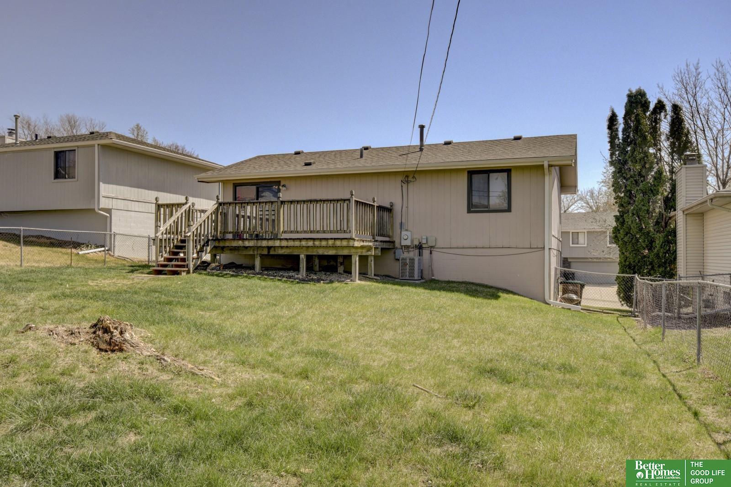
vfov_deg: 47.9
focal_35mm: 27
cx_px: 366
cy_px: 244
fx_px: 548
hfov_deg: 67.4
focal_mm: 18
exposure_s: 1/400
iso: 400
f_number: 8
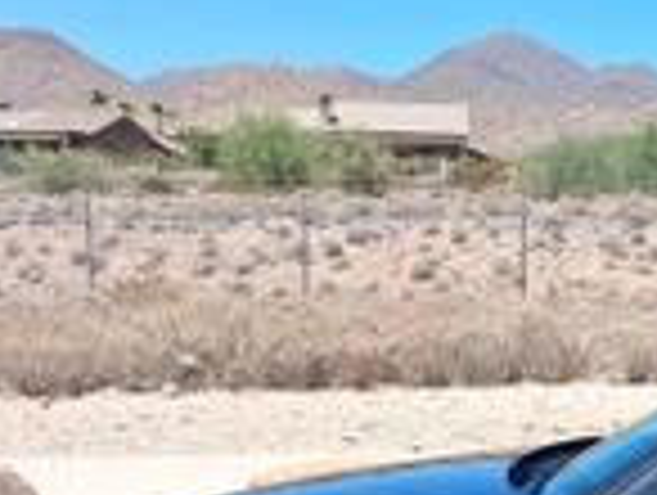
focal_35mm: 93
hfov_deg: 18.7
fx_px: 1768
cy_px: 360
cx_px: 972
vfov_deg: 15.9
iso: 25
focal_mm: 4
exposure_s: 1/451
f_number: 1.8
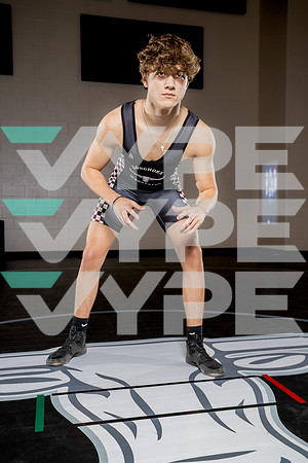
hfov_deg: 36.9
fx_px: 462
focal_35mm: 36
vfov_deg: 53.1
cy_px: 232
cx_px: 154
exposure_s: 1/250
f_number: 5.6
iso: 320
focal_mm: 36
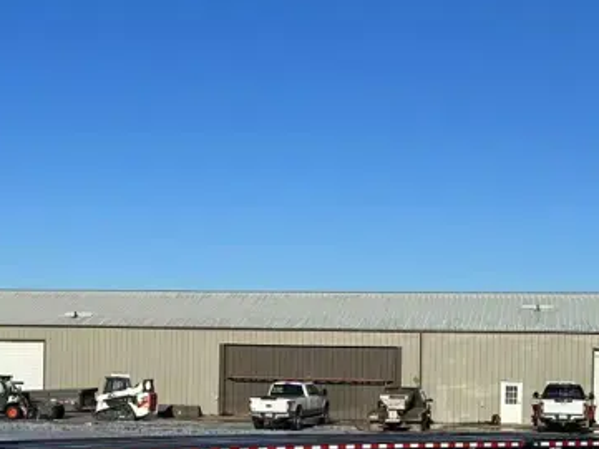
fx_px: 1471
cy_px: 365
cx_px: 151
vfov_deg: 17.2
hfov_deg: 22.8
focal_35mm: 85
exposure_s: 1/7634
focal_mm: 6.86
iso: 64
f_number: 1.78
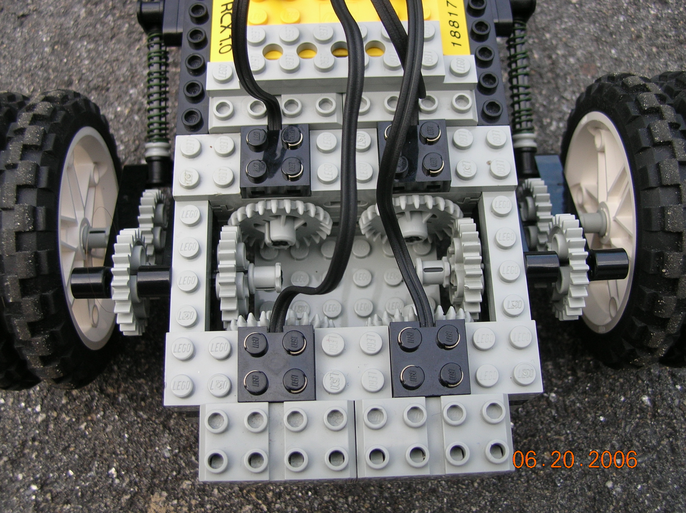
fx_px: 713
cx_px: 343
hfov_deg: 51.4
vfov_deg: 39.6
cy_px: 256
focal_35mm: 36
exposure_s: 1/228
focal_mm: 6
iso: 50
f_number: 2.7
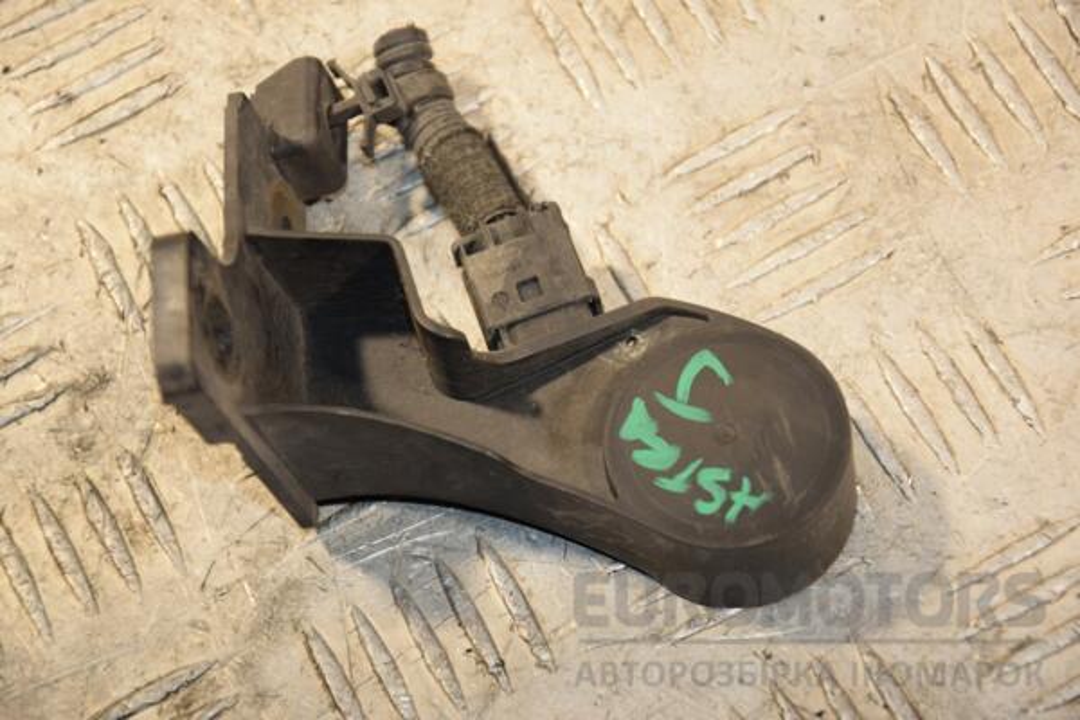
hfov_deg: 16.1
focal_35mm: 128
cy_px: 360
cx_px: 540
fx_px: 3825
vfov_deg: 10.8
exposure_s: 1/160
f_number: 5.6
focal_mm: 85
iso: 800
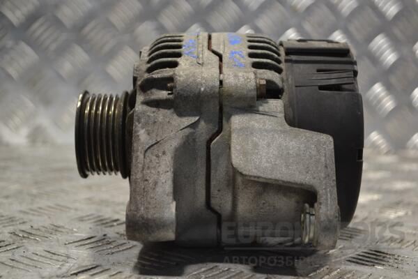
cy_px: 140
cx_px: 209
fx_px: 697
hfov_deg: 33.4
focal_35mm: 60
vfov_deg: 22.6
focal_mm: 40
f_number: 5.3
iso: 400
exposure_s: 1/60
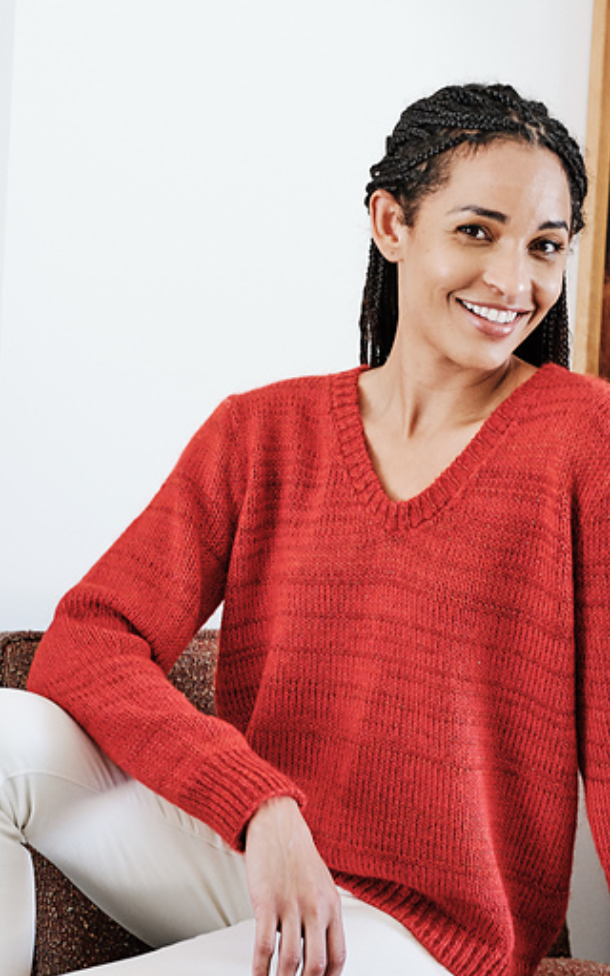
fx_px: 2846
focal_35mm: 107
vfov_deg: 19.4
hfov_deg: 12.2
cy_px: 608
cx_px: 403
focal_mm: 56
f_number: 4
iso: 1250
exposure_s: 1/125
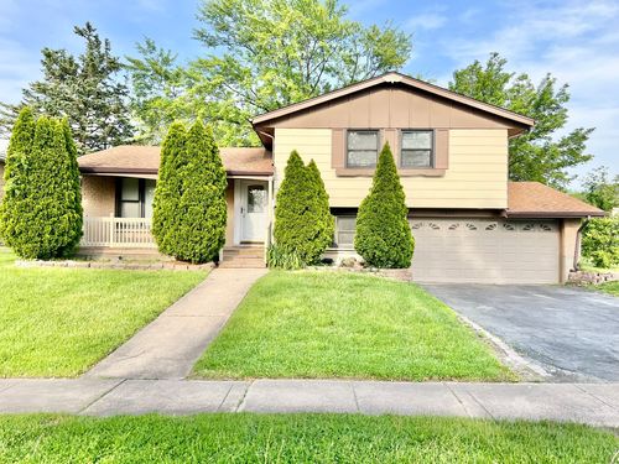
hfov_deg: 67.3
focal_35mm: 26
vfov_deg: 53.1
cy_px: 232
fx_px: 465
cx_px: 310
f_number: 1.5
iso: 50
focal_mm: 5.7
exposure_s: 1/1280
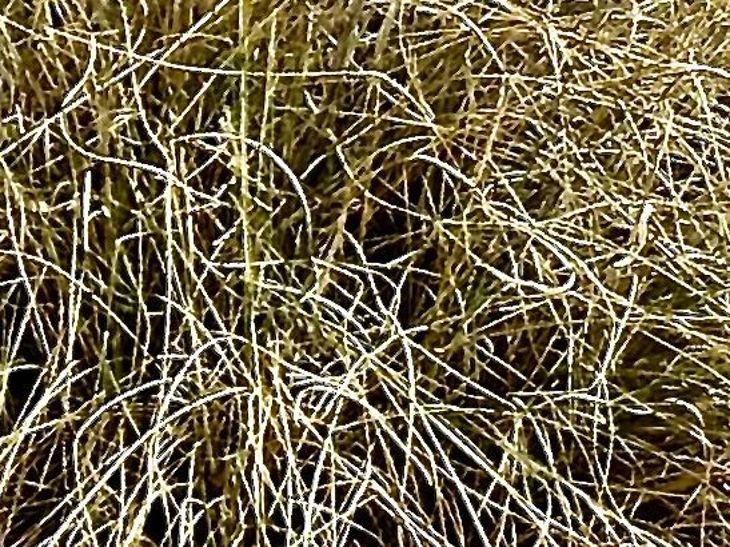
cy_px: -1346
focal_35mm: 354
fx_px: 7464
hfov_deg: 5.2
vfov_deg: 4.0
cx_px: 2297
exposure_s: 1/3155
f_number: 1.78
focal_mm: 6.86
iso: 64
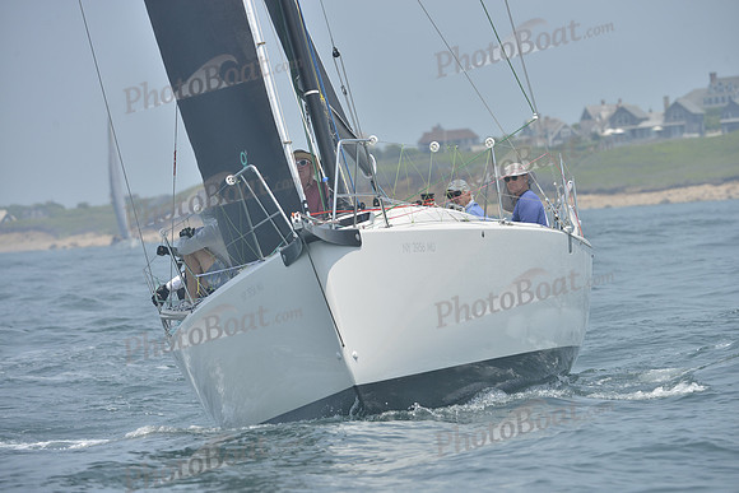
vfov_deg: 5.7
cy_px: 246
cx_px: 370
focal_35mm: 240
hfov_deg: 8.6
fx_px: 4928
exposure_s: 1/1000
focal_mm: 240
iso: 280
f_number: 8
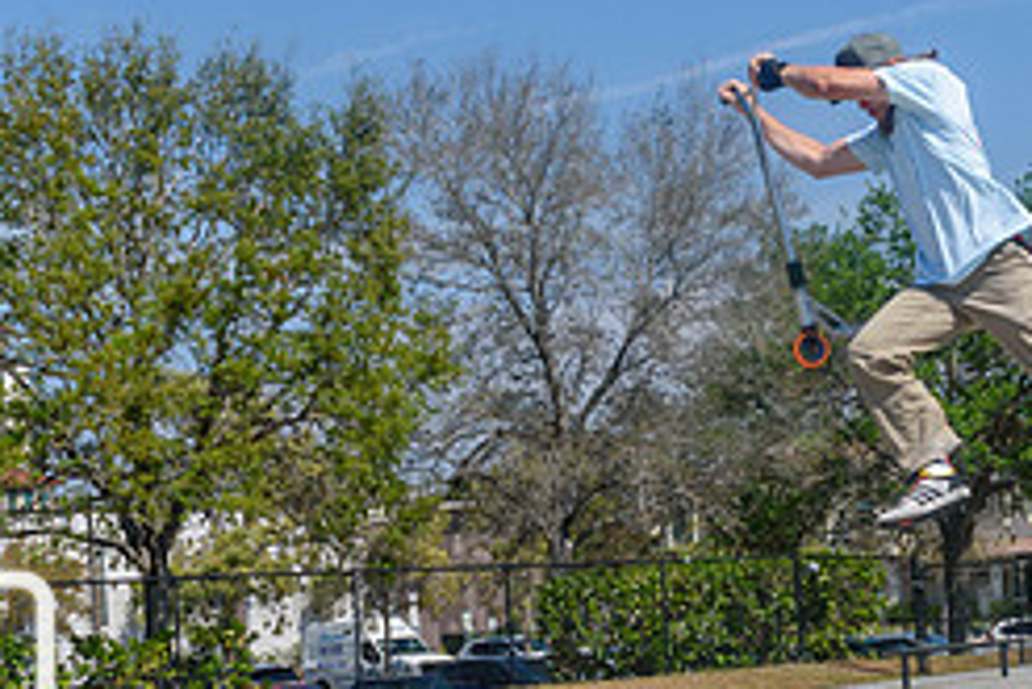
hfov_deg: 23.0
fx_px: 2524
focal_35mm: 88
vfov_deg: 15.4
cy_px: 599
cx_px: 731
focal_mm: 25
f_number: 11
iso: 200
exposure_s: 1/500
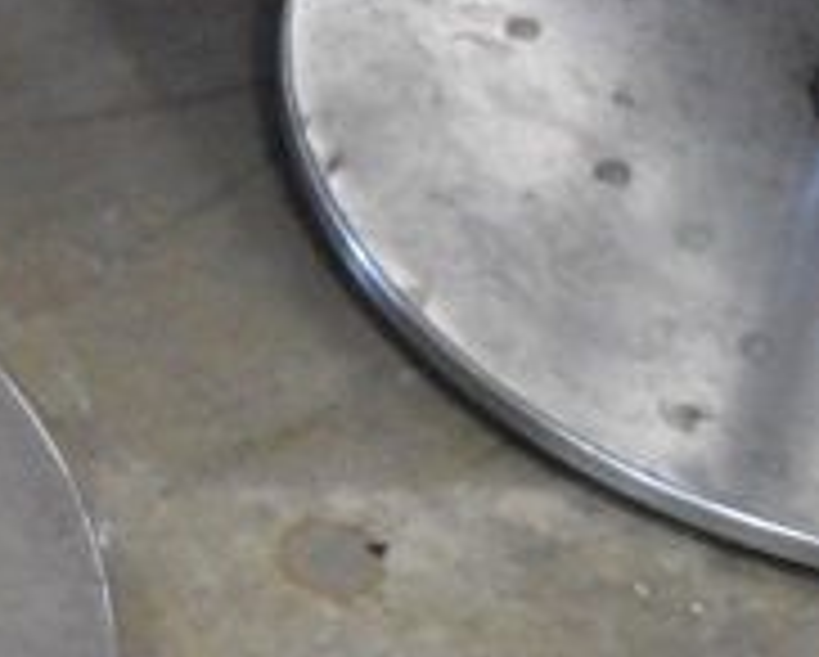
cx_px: -549
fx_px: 5484
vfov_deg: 6.8
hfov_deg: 8.3
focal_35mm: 226
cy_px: 497
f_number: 5.3
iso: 14400
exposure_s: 1/80
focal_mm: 48
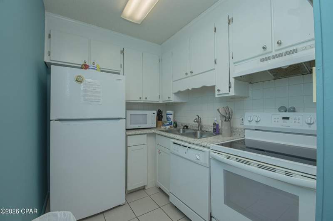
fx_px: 139
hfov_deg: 100.4
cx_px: 166
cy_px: 110
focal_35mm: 15
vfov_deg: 77.2
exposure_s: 1/30
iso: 400
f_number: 13
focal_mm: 10
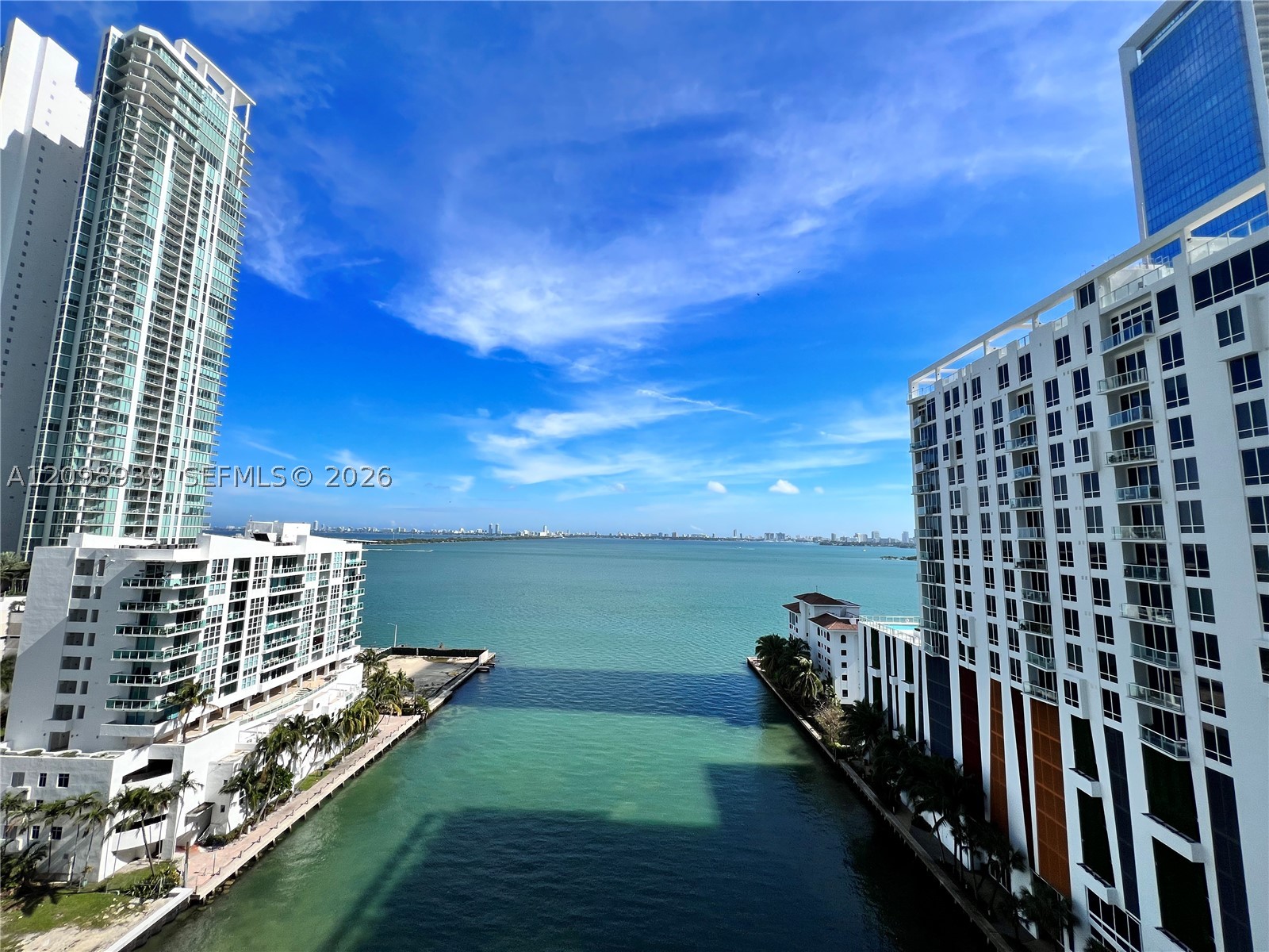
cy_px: 476
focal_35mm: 13
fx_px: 477
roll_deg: -1.9
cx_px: 634
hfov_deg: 106.2
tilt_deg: +5.9
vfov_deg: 89.9
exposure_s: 1/2732
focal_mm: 1.57
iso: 32
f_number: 1.8
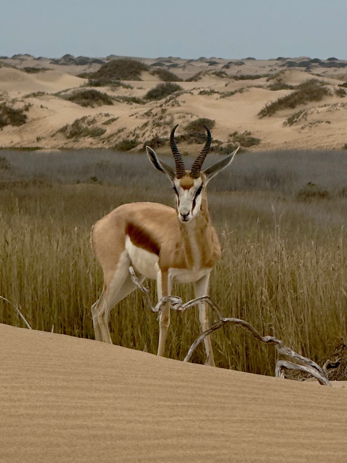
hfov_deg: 12.3
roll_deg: -0.7
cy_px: 232
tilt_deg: -1.0
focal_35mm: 120
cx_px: 174
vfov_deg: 16.4
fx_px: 1604
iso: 50
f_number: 2.8
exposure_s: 1/447
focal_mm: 15.66
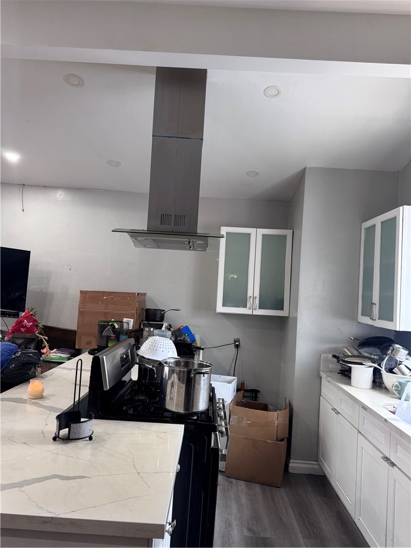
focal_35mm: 24
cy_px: 274
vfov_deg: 71.6
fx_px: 380
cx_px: 206
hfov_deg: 56.8
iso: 200
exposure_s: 1/60
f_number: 1.78
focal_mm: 6.76
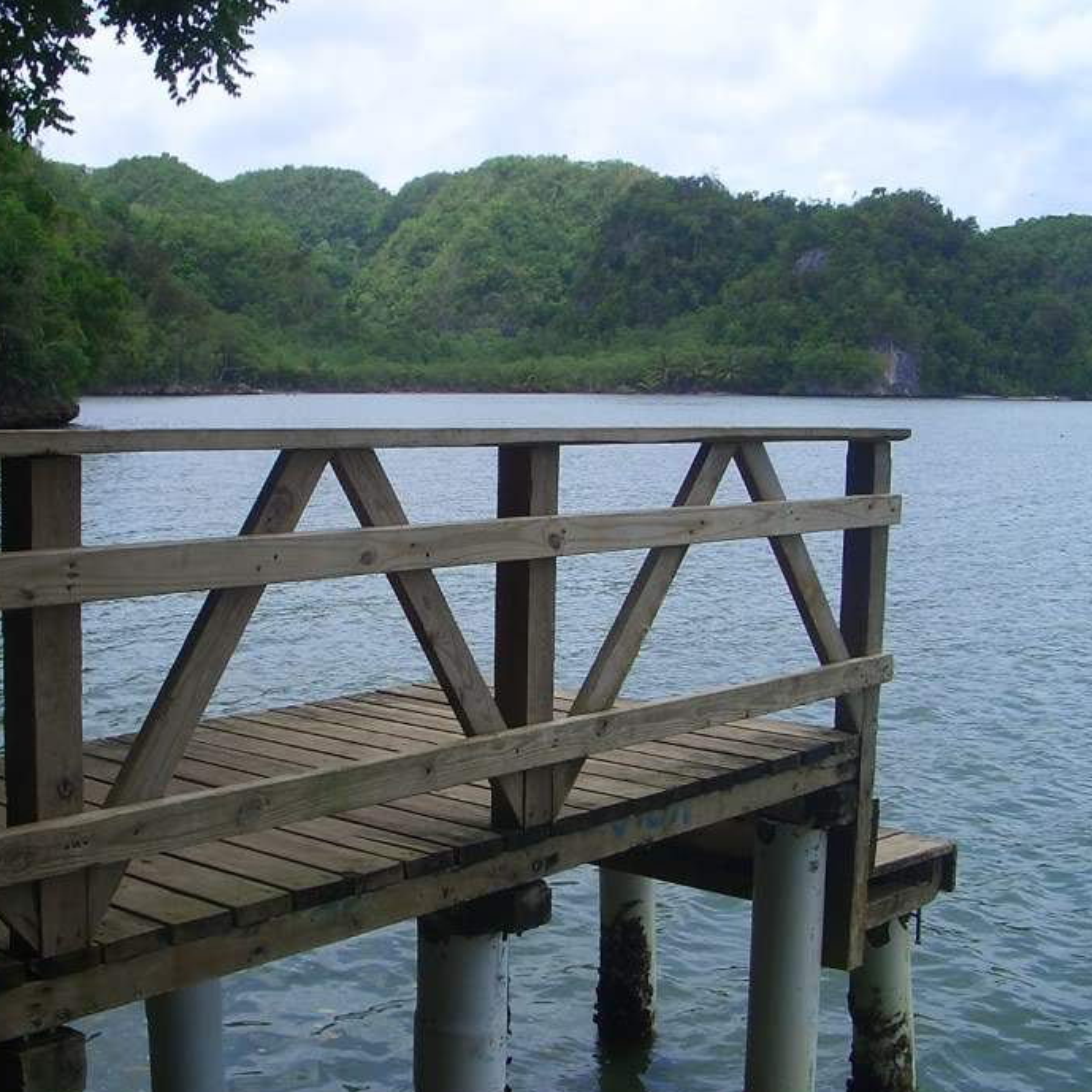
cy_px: 556
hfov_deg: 36.7
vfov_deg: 36.8
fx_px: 1642
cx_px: 463
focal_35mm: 46
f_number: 4.3
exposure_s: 1/500
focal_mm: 5.8
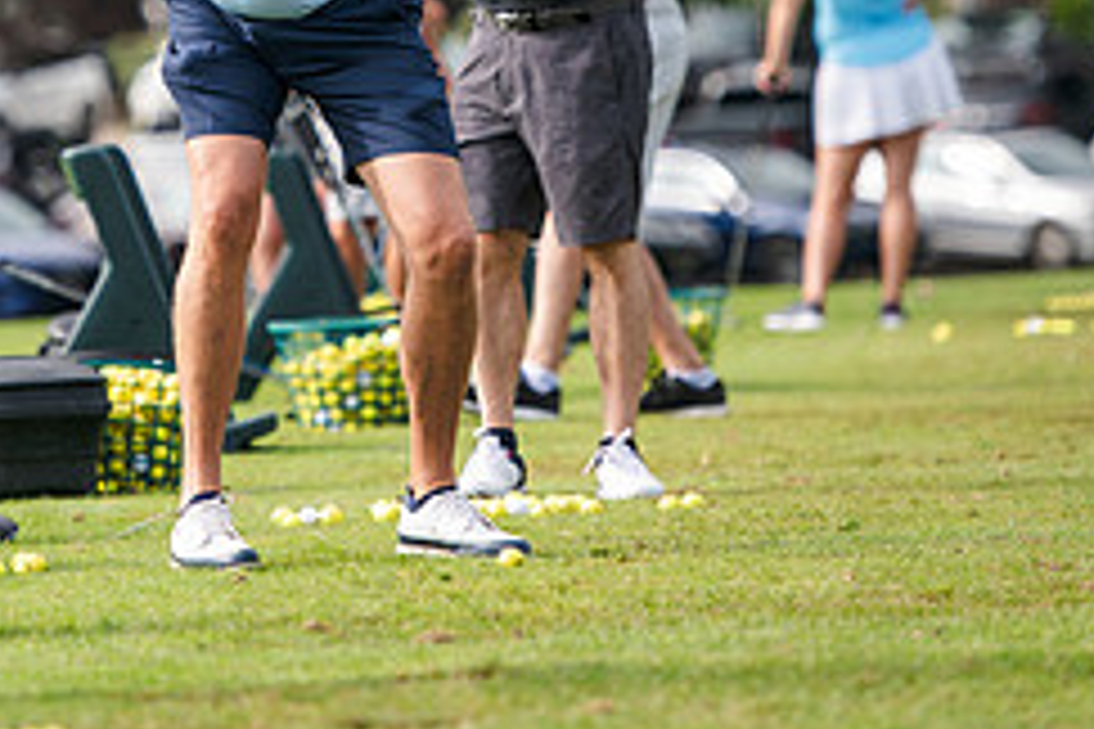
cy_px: -106
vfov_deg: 3.3
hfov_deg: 4.9
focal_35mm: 417
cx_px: 261
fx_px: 12671
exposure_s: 1/800
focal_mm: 175
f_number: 3.2
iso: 80
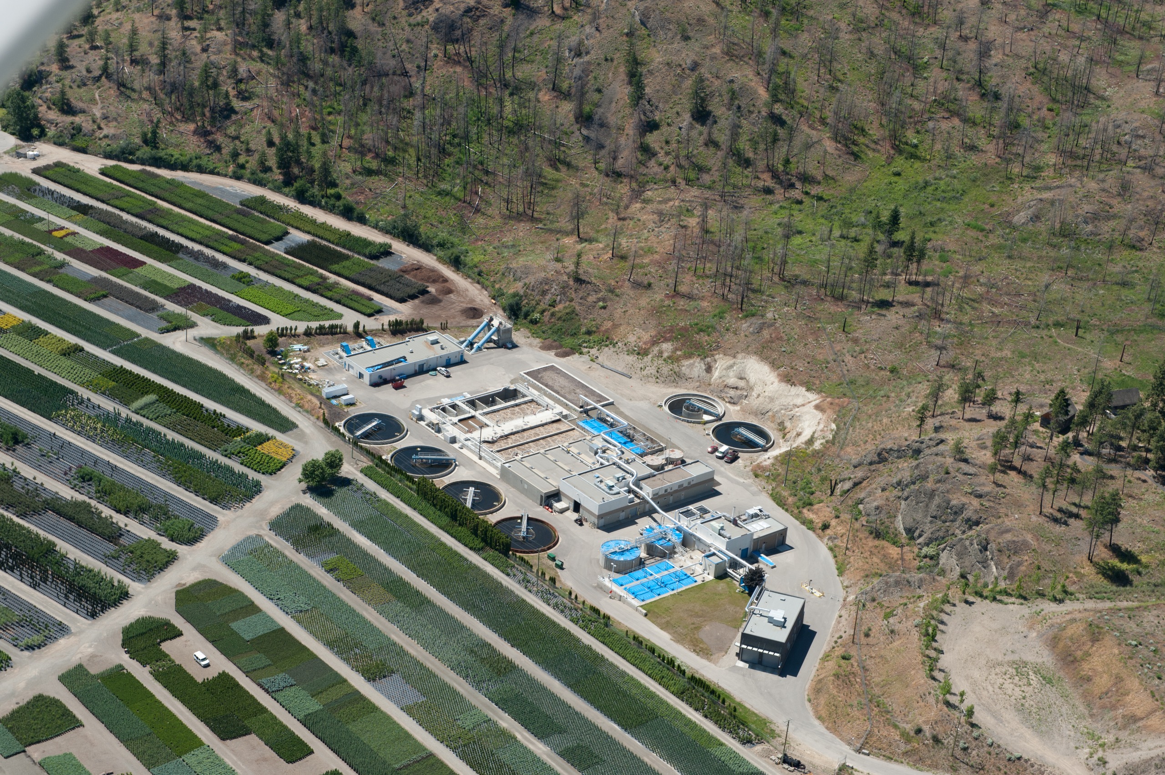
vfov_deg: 19.4
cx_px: 582
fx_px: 2264
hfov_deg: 28.9
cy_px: 388
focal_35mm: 70
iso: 250
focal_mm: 70
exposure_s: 1/400
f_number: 10
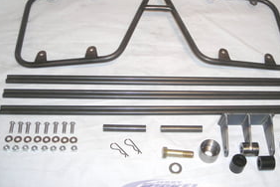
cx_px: 165
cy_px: 72
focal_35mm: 49
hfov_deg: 40.2
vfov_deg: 27.4
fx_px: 381
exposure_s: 1/60
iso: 50
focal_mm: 6.3
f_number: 3.2
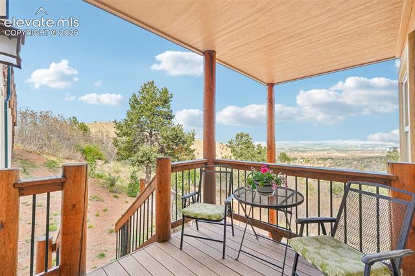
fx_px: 180
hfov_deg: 98.2
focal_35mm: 16
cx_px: 208
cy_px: 138
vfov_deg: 75.1
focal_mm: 10.4
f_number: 8
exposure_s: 1/320
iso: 800
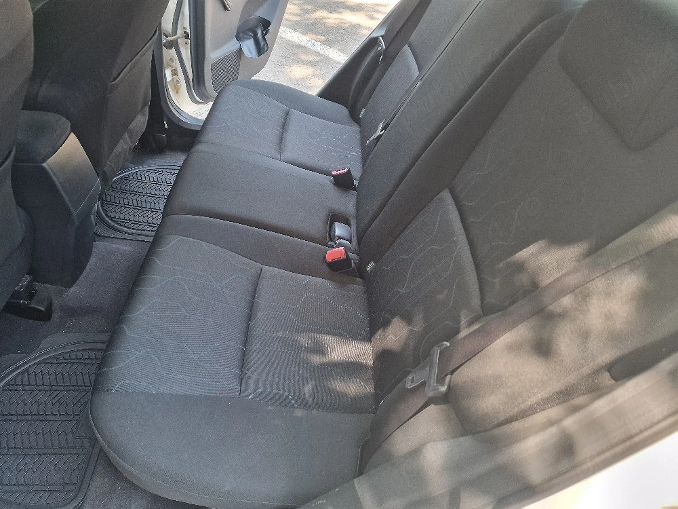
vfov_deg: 58.9
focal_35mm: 23
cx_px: 339
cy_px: 254
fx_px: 450
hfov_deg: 73.9
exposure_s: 1/100
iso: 160
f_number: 1.8
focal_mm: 6.4
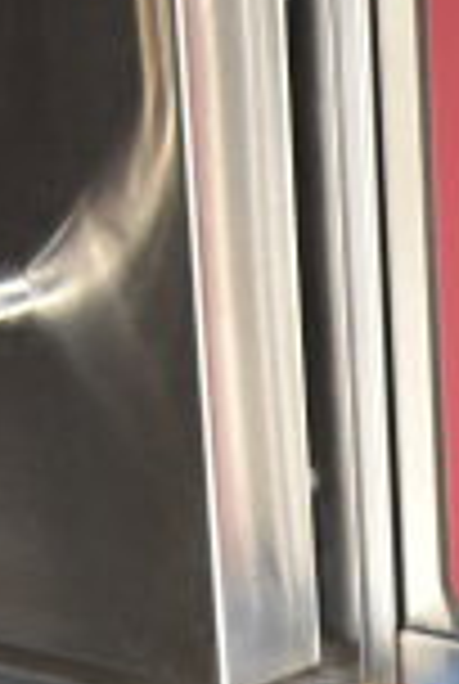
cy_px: 1951
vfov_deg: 8.5
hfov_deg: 6.5
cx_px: 868
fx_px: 3941
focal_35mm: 207
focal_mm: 23
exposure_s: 1/40
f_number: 3.8
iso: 450
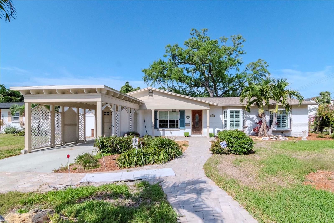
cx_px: 167
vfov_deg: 72.0
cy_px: 112
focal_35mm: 16
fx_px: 153
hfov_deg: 95.0
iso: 1000
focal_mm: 11
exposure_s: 1/1250
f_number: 16
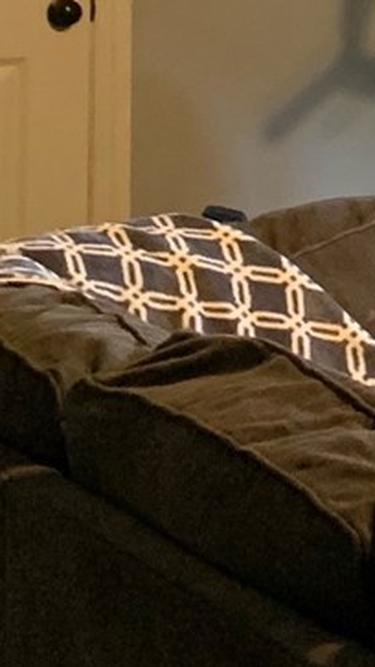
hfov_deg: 7.3
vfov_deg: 13.9
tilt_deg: -0.9
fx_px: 2653
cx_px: 1079
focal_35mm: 150
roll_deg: -1.2
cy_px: -147
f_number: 1.8
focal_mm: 4.25
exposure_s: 1/40
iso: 320
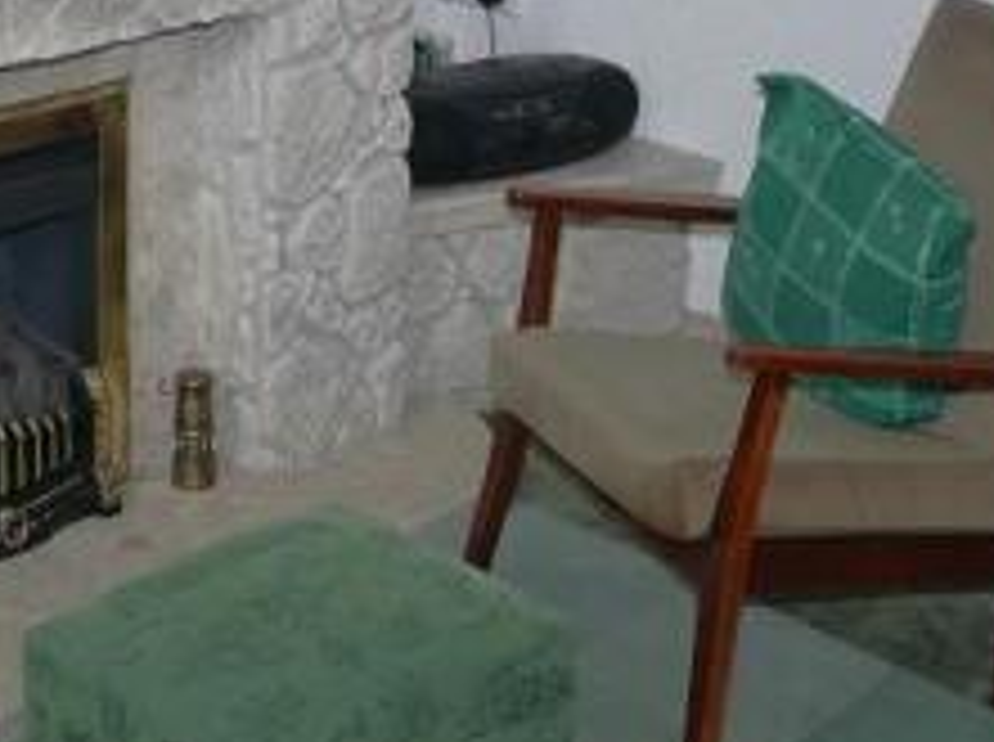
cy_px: -223
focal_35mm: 74
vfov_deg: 18.5
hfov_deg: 25.9
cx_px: 214
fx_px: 2121
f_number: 2.5
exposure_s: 1/60
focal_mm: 14
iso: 200
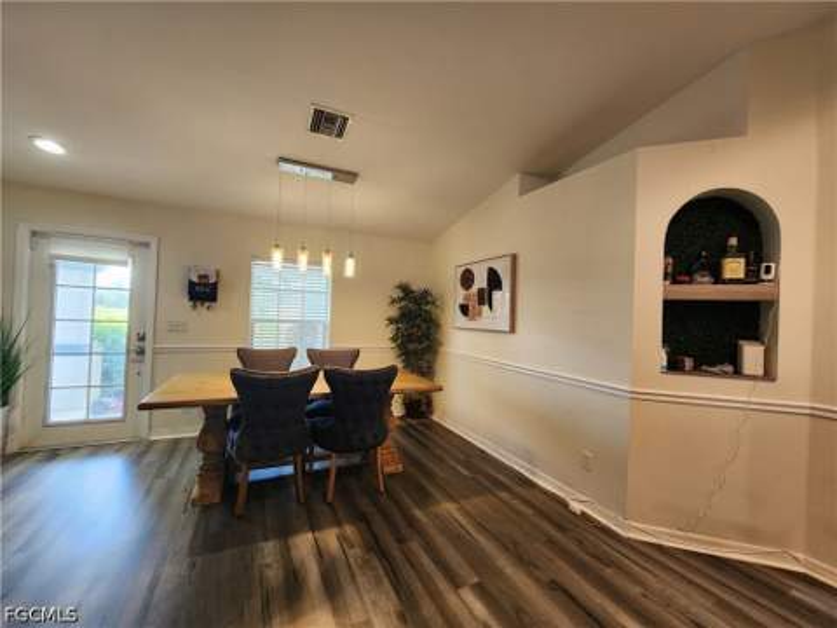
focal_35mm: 13
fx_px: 314
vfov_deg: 89.9
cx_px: 418
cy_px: 314
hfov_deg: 106.2
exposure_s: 1/60
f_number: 2.2
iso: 200
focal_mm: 2.2
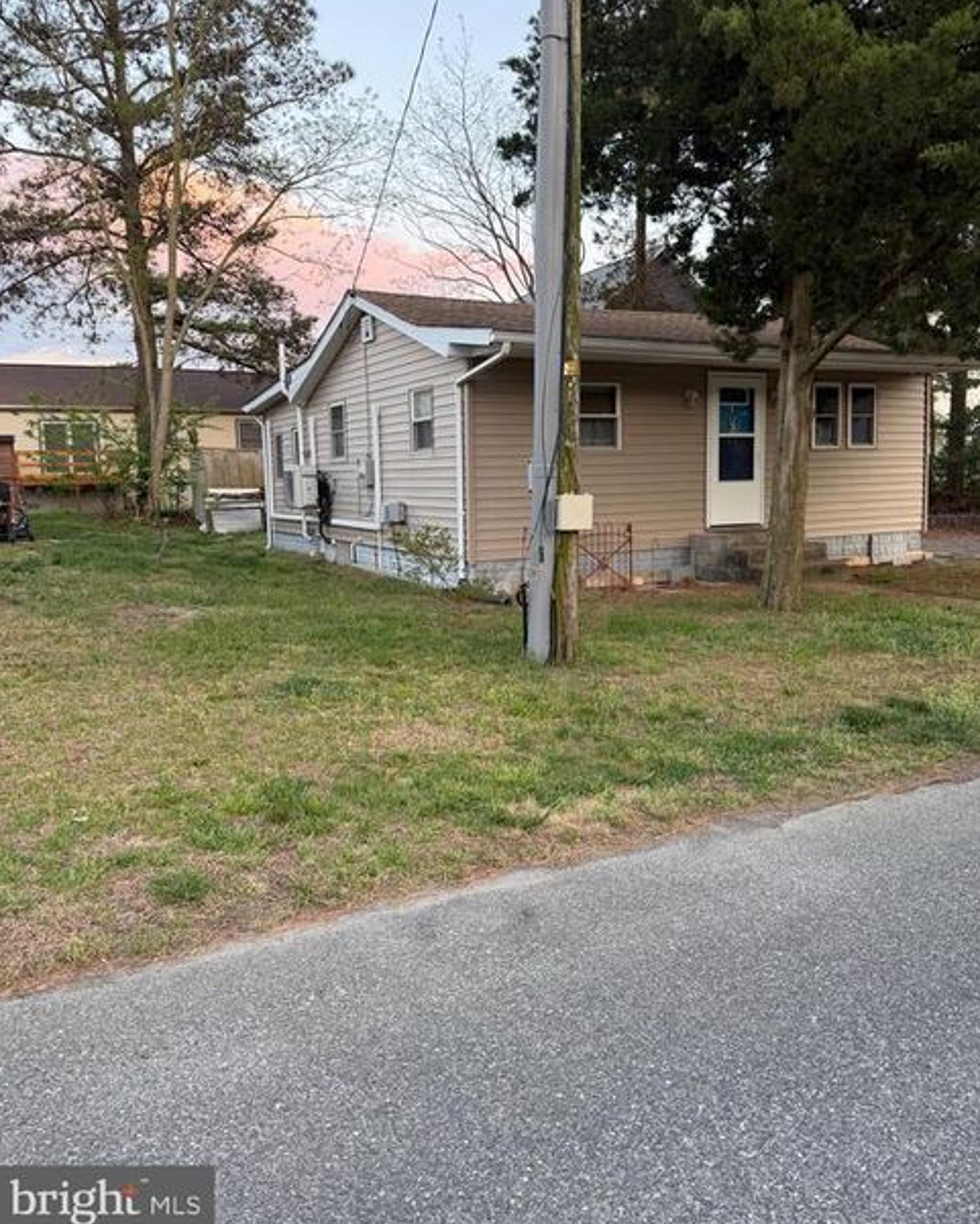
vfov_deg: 65.9
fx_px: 942
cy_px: 559
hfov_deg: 54.9
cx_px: 503
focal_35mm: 26
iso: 125
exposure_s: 1/121
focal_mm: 6.76
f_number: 1.78
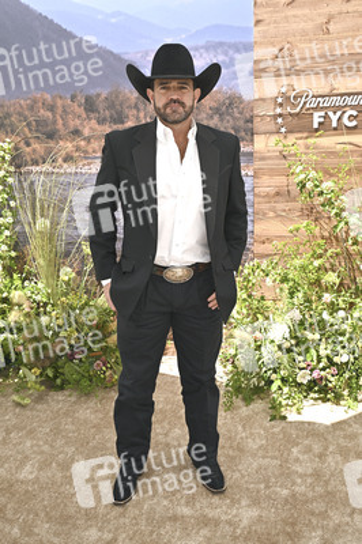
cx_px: 181
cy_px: 272
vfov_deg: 54.5
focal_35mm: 35
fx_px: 529
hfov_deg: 37.8
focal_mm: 35
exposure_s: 1/320
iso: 200
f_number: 7.1
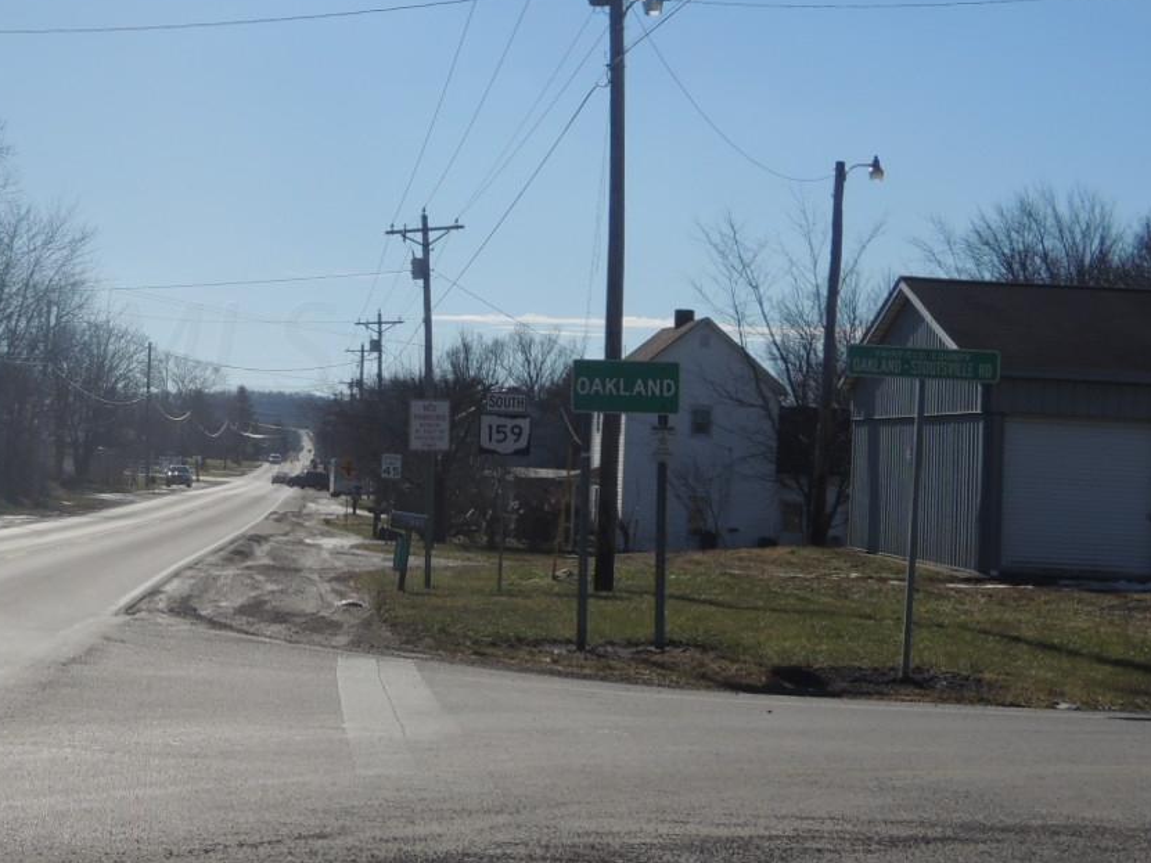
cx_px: 115
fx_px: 2560
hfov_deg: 24.6
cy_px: 345
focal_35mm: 77
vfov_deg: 19.1
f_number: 4.6
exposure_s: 1/1600
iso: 100
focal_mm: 7.2
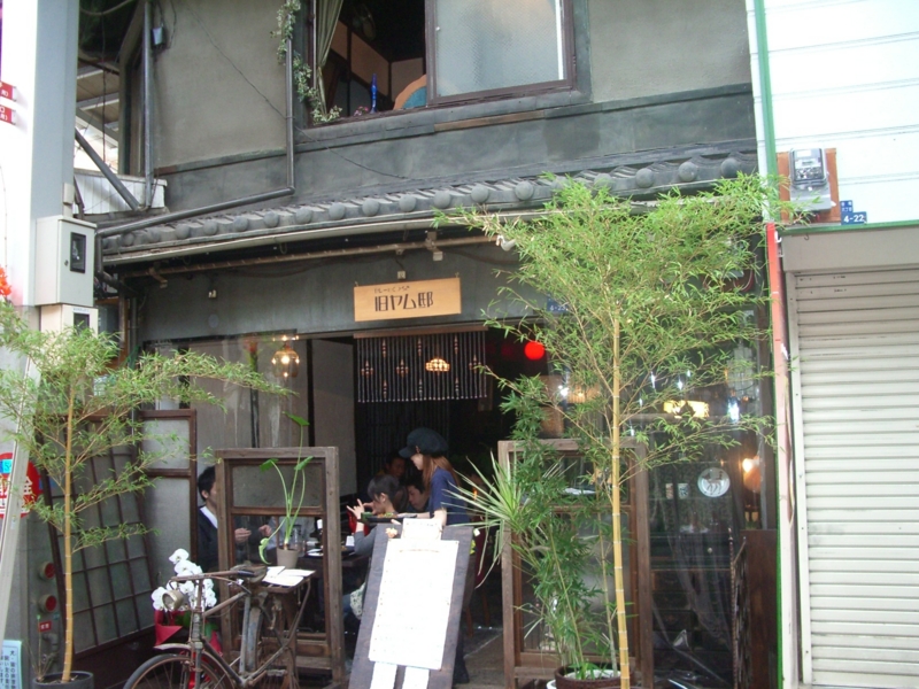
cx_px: 460
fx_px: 929
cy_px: 344
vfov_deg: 40.7
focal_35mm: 35
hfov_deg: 52.6
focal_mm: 5.8
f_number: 2.6
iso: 200
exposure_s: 1/60
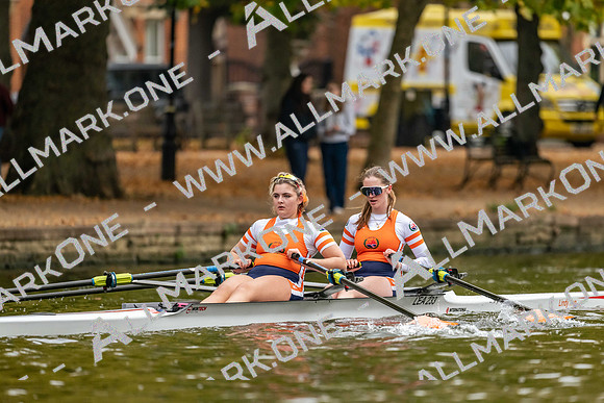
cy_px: 202
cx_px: 302
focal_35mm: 400
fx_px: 6712
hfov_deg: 5.2
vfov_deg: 3.4
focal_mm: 400
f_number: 4.5
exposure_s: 1/2500
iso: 2200
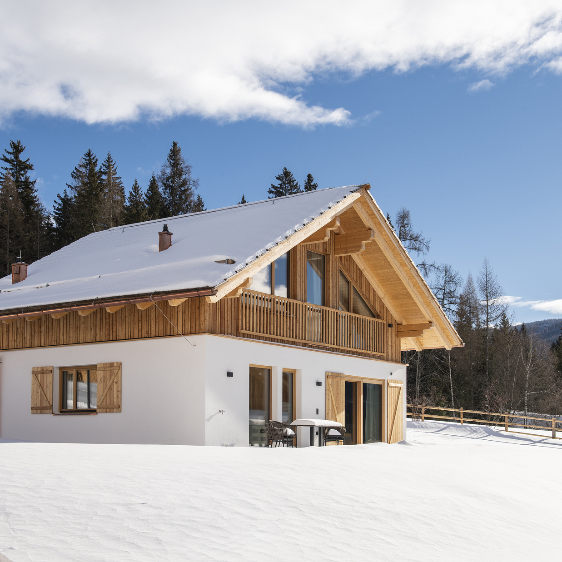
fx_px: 845
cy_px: 281
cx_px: 284
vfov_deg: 36.8
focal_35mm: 46
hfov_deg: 36.8
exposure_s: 1/250
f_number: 9
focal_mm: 36
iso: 100
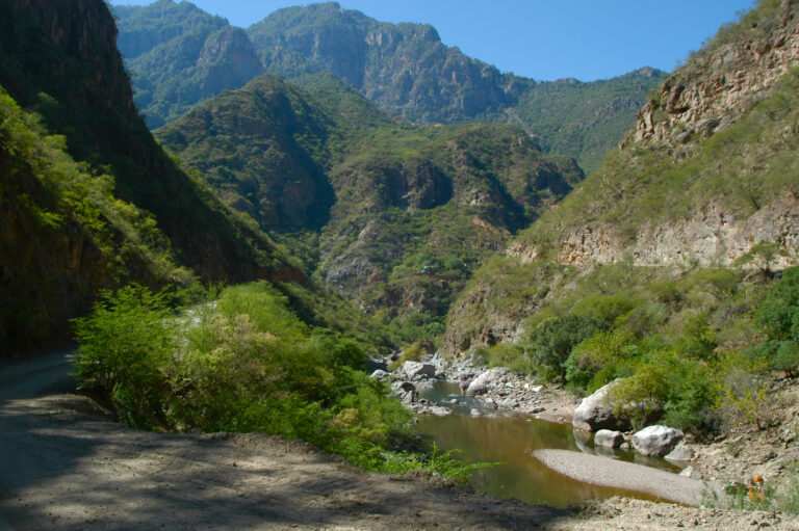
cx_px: 400
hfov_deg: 62.0
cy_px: 266
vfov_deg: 43.6
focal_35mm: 30
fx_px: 665
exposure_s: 1/250
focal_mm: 20
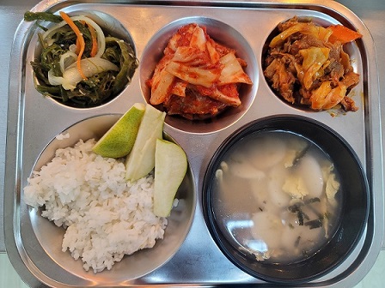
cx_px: 192
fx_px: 278
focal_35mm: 25
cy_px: 144
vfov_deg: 54.9
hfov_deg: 69.4
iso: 250
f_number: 1.8
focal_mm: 7
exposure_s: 1/100
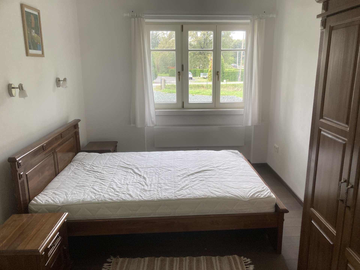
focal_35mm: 28
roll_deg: +0.7
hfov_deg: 63.4
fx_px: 291
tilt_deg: -13.2
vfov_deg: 49.7
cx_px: 180
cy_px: 135
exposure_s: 1/112
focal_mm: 3.99
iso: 80
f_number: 1.8
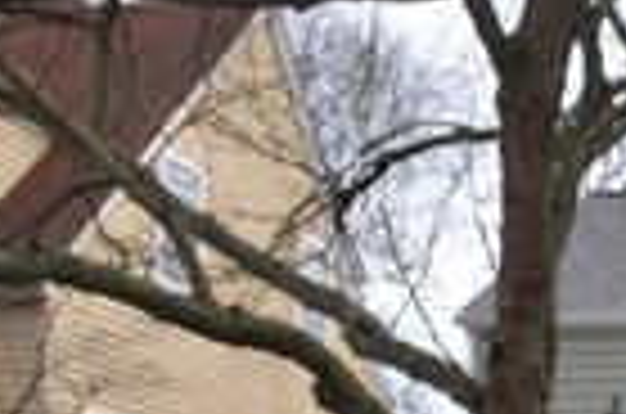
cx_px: 946
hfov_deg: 18.6
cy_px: 513
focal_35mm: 97
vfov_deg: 13.6
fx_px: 1683
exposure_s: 1/200
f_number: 6.3
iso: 200
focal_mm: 18
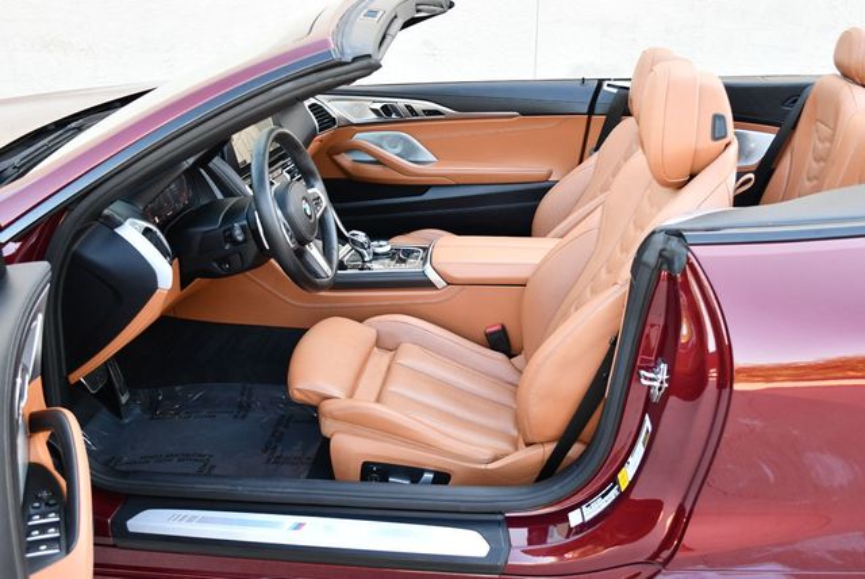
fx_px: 866
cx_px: 432
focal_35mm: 36
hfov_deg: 53.1
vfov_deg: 36.9
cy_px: 290
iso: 640
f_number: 3.5
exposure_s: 1/250
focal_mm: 18
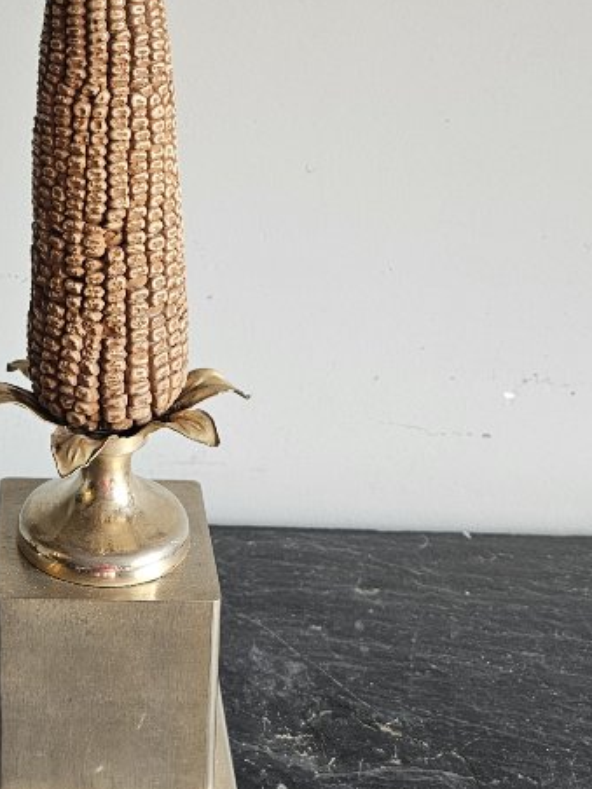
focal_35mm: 61
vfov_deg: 29.2
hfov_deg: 23.5
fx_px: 1391
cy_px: -37
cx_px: 79
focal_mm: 5.4
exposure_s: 1/100
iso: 125
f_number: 1.8
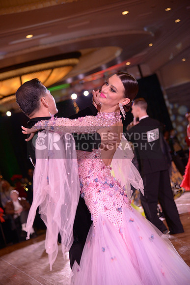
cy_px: 142
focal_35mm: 82
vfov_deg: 24.8
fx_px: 649
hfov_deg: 16.7
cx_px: 95
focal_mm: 82
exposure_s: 1/200
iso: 1250
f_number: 4
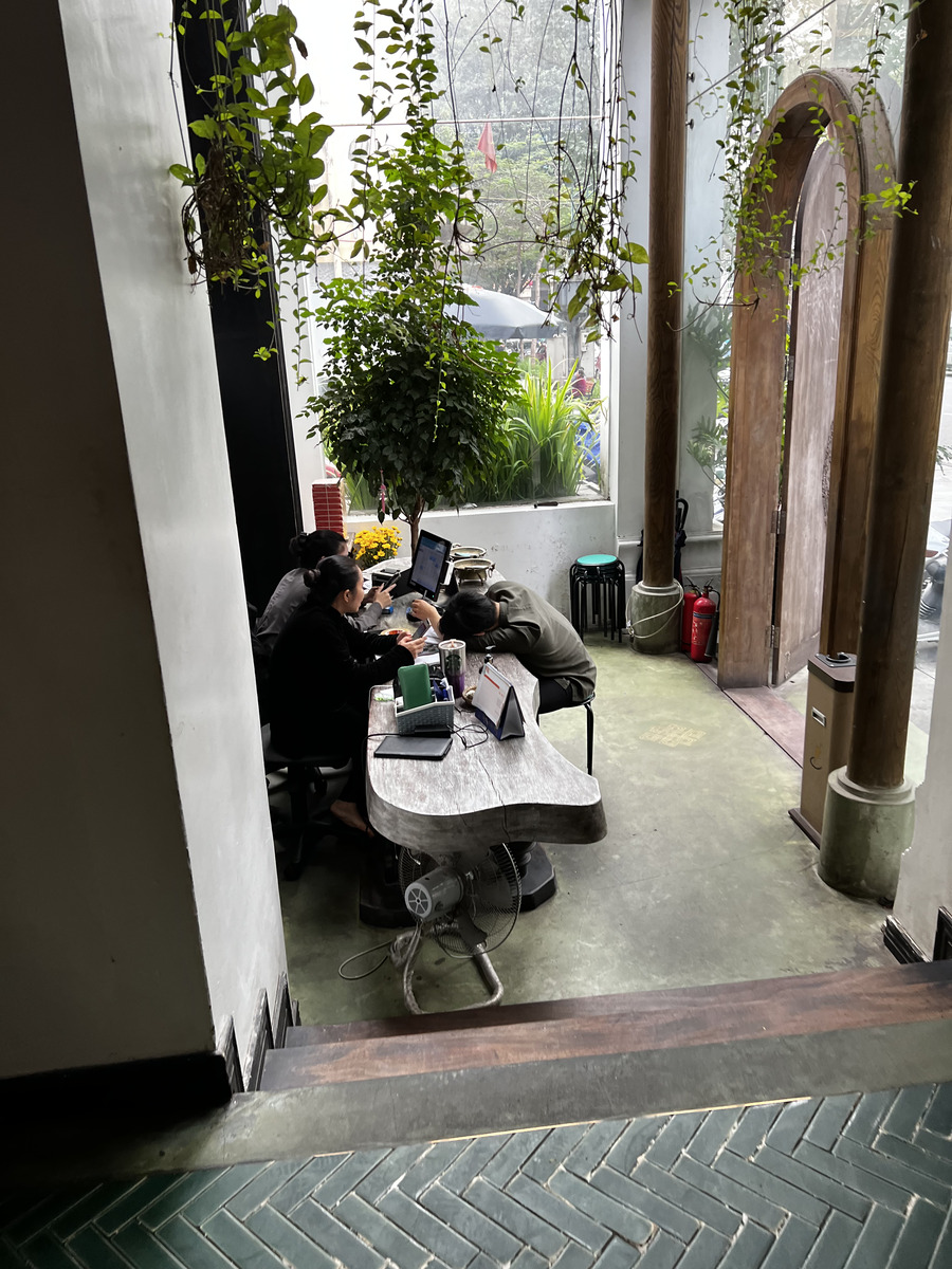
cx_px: 476
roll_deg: +0.5
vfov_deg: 67.3
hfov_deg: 53.1
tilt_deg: -14.7
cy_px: 634
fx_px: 953
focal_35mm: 26
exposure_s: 1/121
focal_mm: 5.7
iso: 125
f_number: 1.5
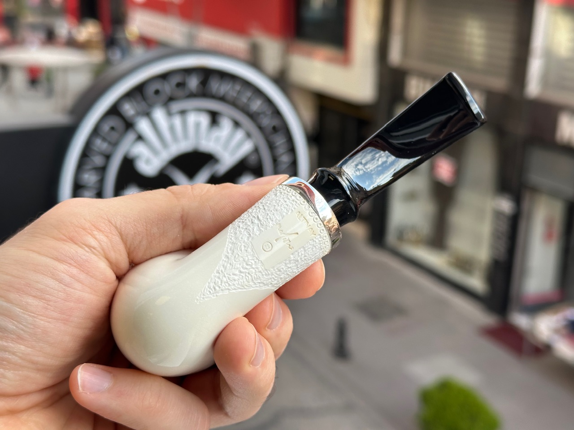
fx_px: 796
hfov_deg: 39.7
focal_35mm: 48
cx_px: 287
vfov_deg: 30.3
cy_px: 215
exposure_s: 1/571
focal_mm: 6.86
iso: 64
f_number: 1.78
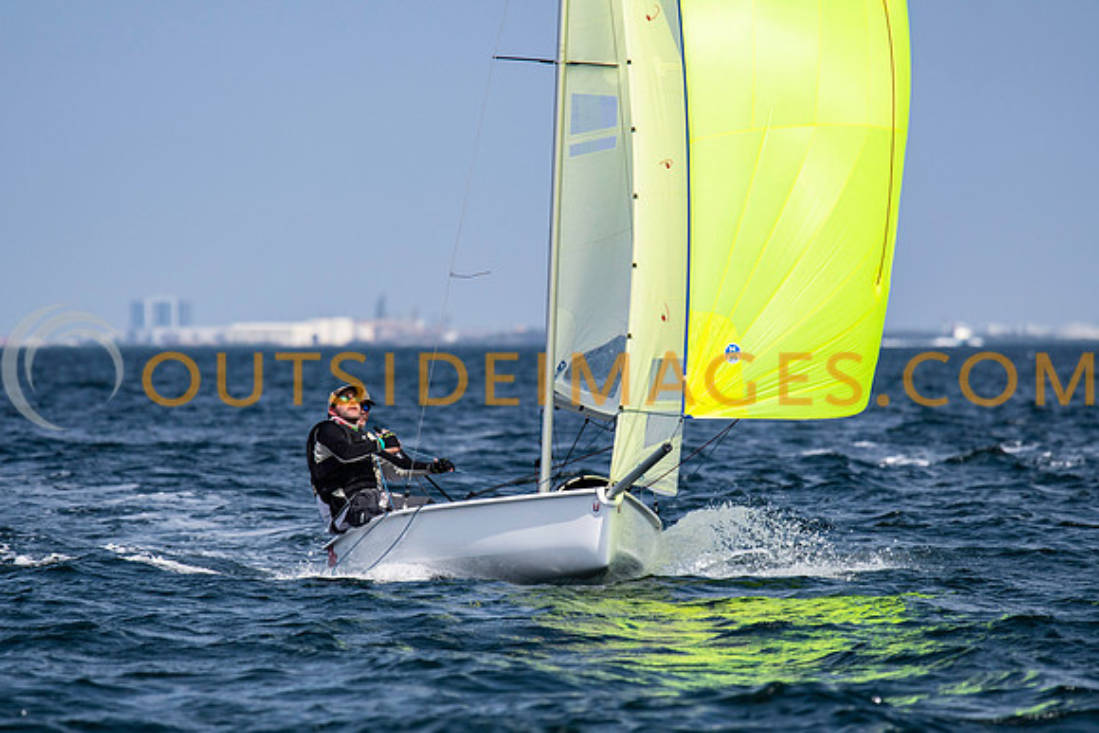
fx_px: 14003
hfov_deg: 4.5
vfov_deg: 3.0
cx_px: 550
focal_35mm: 459
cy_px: 366
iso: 400
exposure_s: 1/5000
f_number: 5
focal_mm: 300
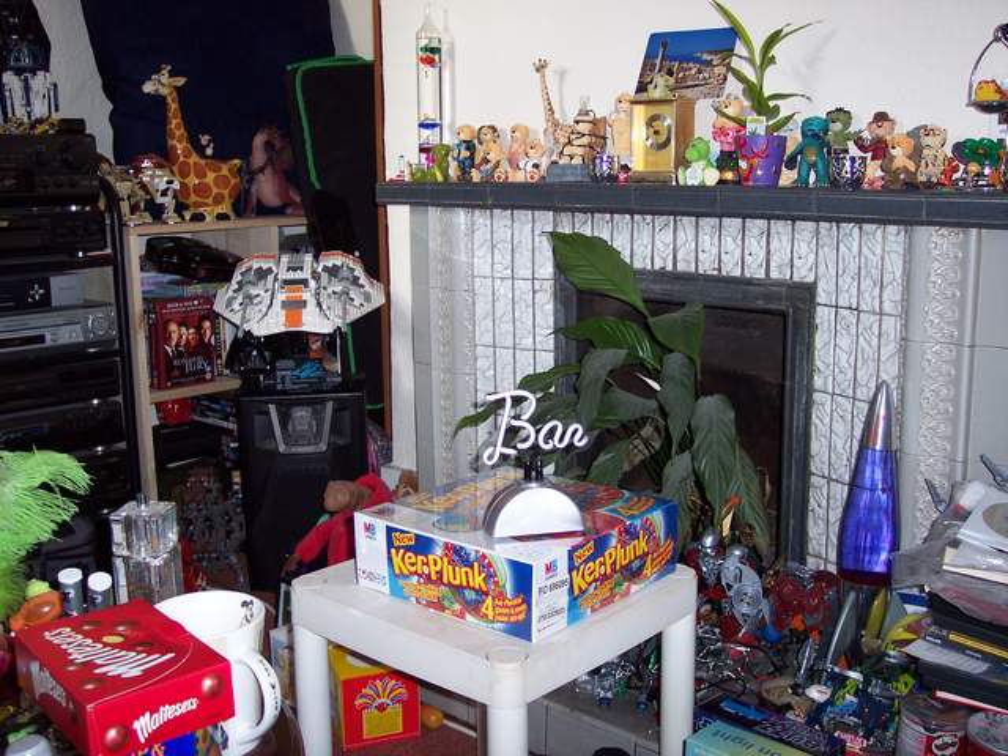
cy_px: 378
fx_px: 1107
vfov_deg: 37.7
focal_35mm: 38
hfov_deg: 49.0
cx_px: 504
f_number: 2.8
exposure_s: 1/30
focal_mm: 8
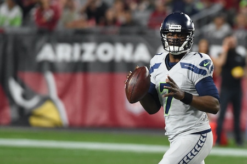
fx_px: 2604
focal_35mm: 380
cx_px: 124
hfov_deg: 5.4
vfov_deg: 3.6
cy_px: 82
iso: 4000
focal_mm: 380
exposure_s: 1/1000
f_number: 4.5
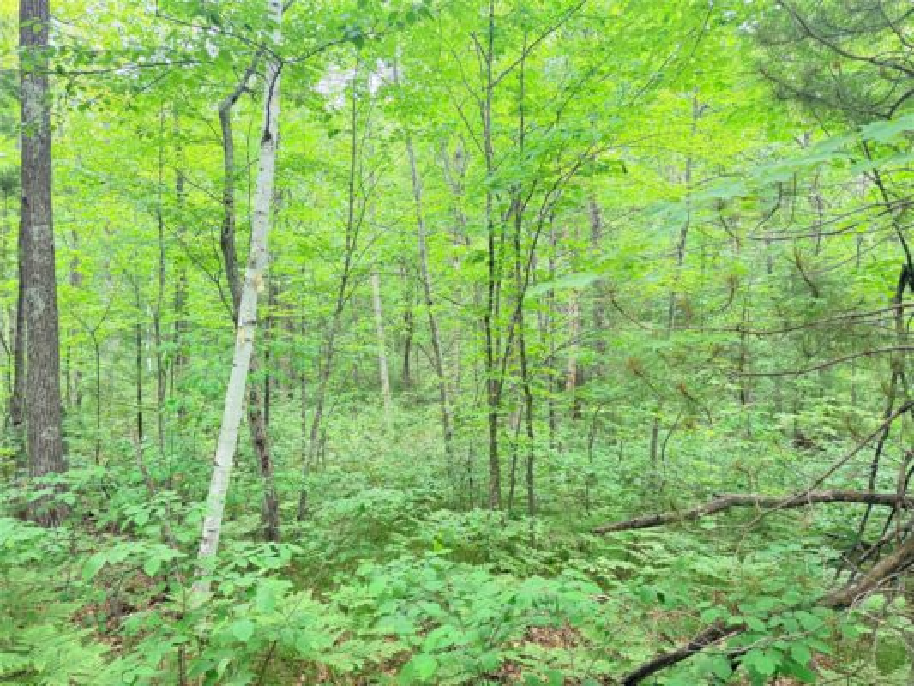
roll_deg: +1.4
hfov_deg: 71.6
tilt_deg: -1.7
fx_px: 634
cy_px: 343
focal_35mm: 24
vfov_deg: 56.8
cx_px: 457
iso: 200
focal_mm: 6.76
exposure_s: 1/230
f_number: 1.78
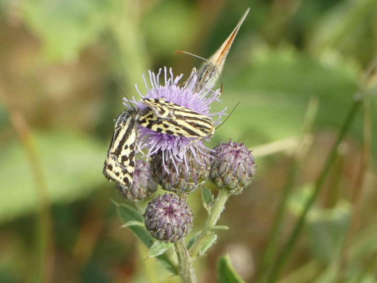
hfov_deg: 5.3
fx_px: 4052
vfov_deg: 4.0
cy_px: 142
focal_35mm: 372
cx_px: 188
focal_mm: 66.7
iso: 80
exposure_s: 1/80
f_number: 5.6
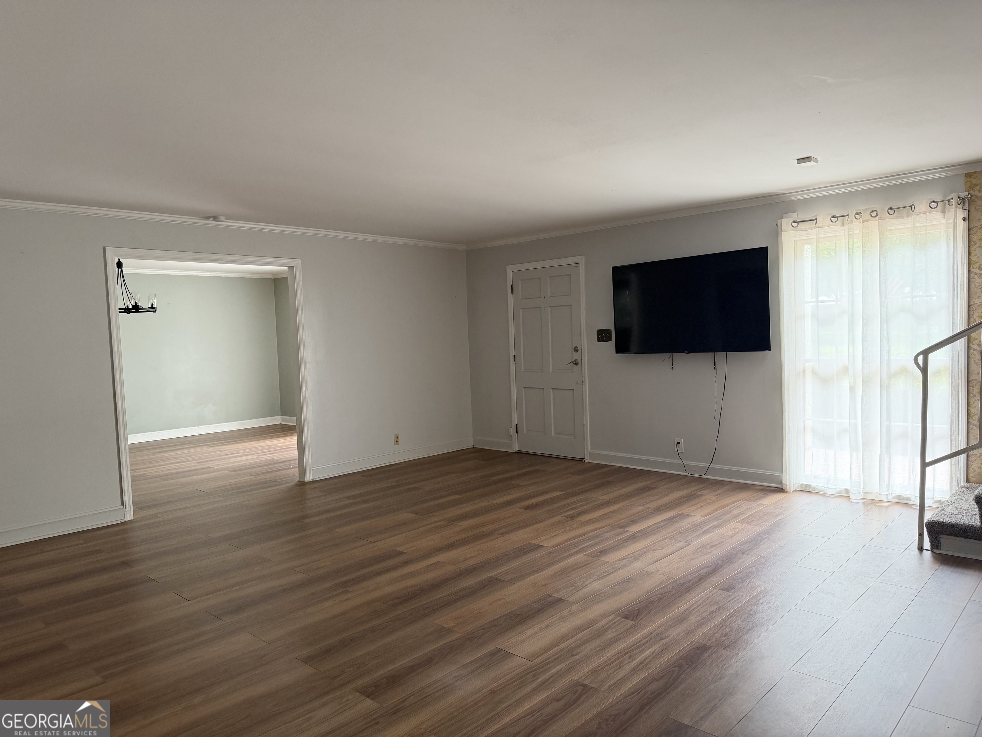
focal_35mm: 24
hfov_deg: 71.6
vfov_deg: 56.8
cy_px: 368
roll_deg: +2.2
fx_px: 681
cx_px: 491
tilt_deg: -3.8
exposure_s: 1/103
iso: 200
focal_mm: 6.76
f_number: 1.78
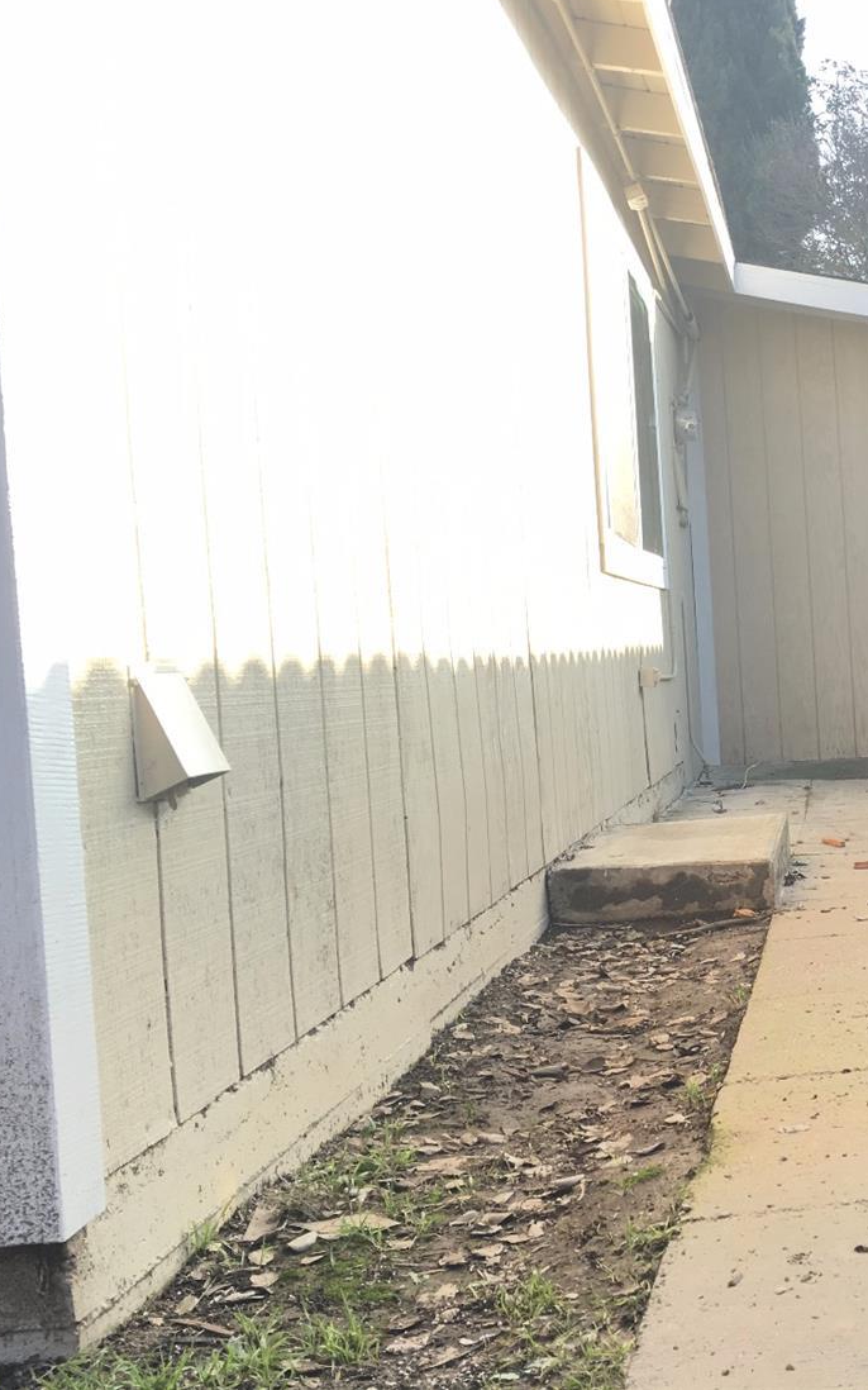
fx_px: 1590
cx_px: 893
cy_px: 680
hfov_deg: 28.4
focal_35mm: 42
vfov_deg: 47.2
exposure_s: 1/242
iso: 25
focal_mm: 4.15
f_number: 2.2
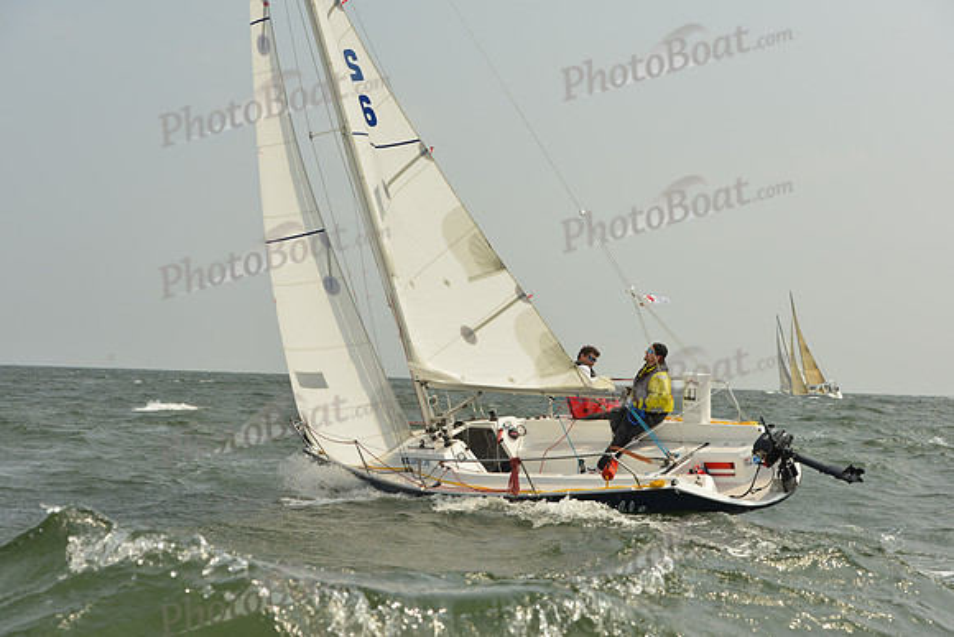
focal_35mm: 70
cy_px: 318
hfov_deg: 28.8
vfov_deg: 19.5
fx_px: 1855
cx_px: 477
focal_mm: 70
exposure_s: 1/1250
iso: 320
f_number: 9
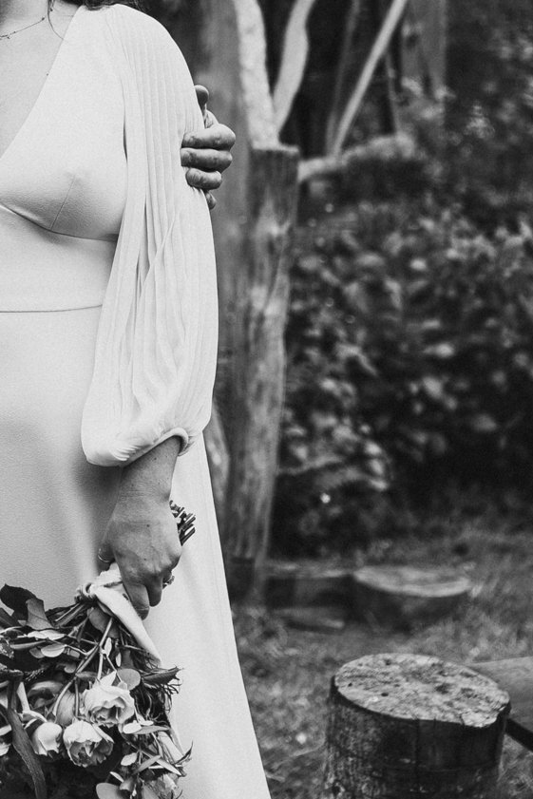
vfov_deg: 19.4
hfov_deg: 12.7
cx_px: -173
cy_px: 131
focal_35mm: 104
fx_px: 2309
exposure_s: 1/3200
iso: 100
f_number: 1.8
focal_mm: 35
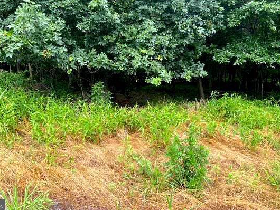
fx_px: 283
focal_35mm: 35
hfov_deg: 52.6
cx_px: 133
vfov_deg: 40.6
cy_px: 87
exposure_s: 1/122
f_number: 1.8
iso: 20
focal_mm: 3
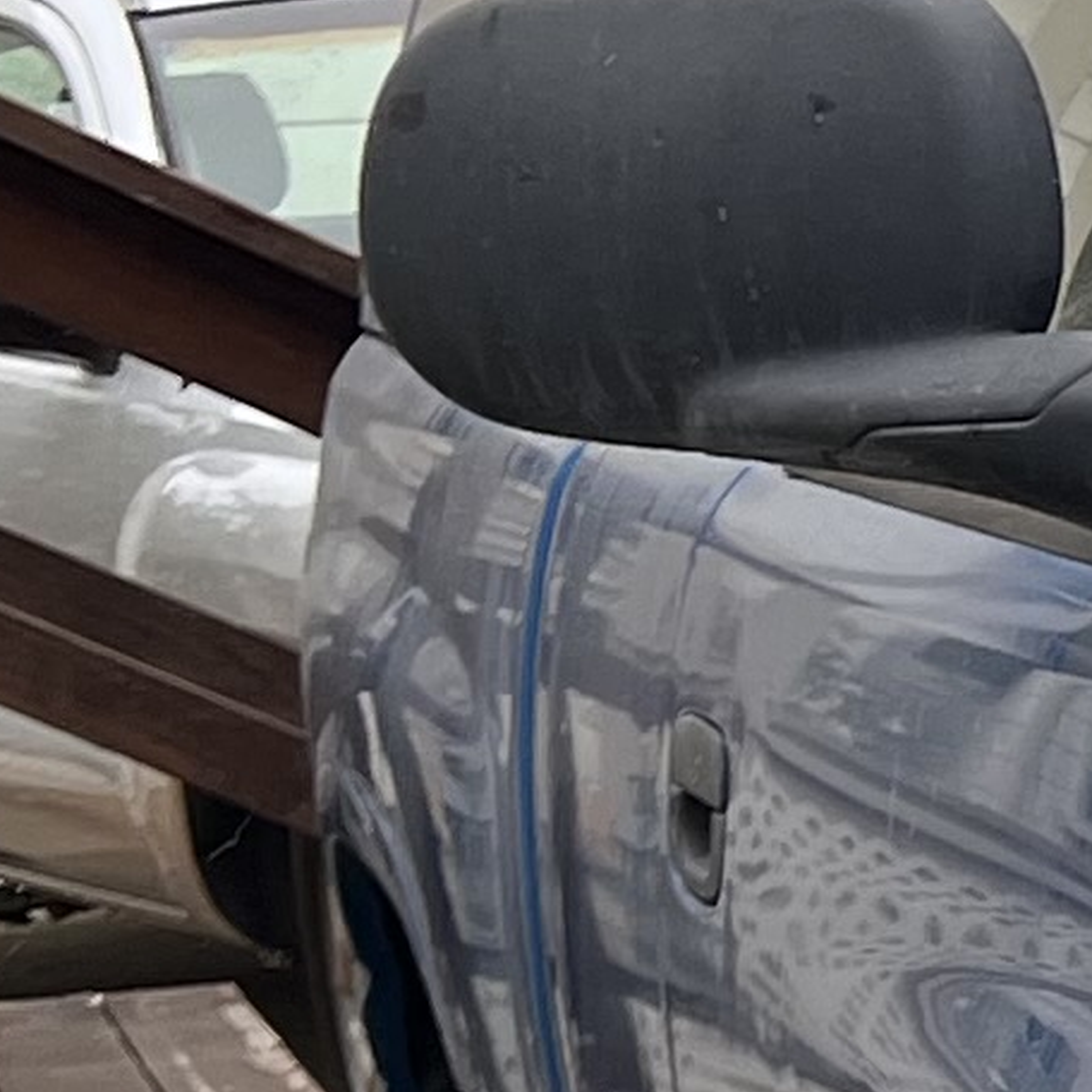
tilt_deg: -11.5
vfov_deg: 8.5
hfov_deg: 7.3
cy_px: 1327
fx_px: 7245
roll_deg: +2.4
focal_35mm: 203
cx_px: 3645
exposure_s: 1/678
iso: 50
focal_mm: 5.7
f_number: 1.5
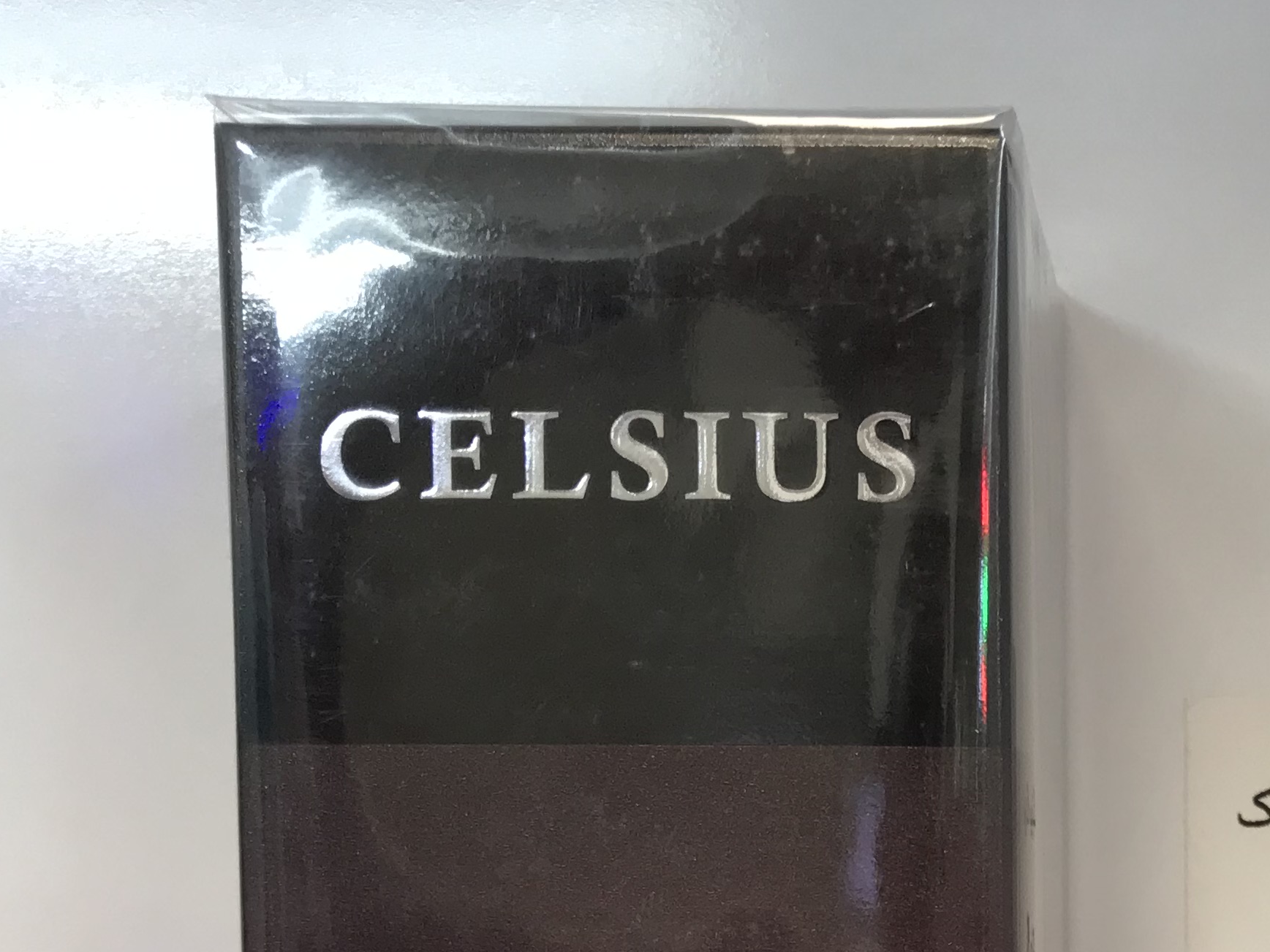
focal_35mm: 65
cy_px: 1081
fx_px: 2385
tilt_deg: -4.4
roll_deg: -0.6
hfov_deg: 28.0
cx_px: 1271
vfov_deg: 21.3
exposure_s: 1/100
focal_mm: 3.99
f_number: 1.8
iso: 40
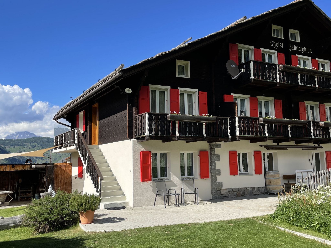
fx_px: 249
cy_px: 124
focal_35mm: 26
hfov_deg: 67.3
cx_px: 166
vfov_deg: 53.1
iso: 32
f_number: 1.6
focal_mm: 4.2
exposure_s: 1/3040
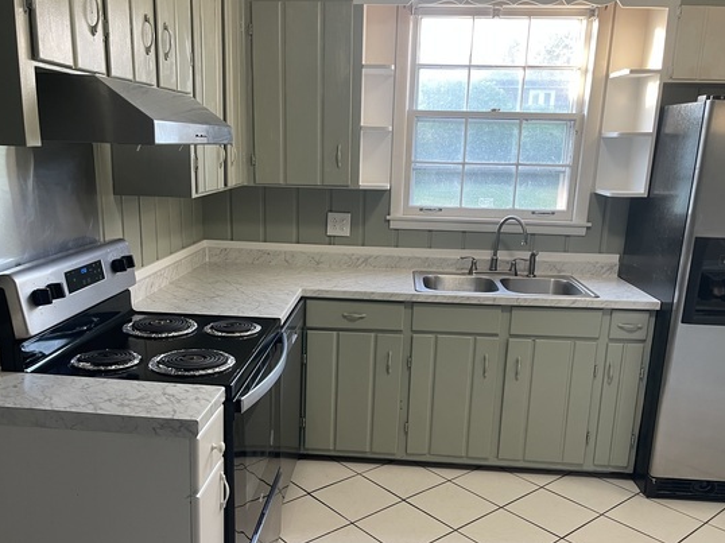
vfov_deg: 45.2
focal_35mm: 31
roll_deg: -1.8
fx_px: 649
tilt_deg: -15.5
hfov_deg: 58.4
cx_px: 347
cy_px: 326
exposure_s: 1/60
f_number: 1.6
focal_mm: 5.1
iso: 125
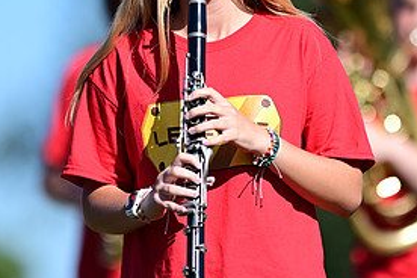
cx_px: 255
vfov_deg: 2.2
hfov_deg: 3.3
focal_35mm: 630
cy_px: 80
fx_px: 7297
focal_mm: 300
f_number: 2.8
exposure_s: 1/1600
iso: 100
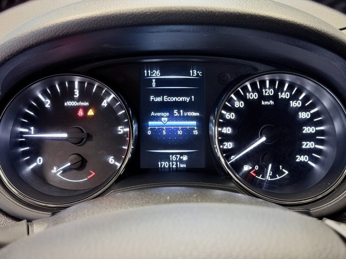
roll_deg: +0.1
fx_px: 480
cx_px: 173
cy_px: 130
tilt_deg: -22.2
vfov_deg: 30.3
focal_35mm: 48
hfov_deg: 39.7
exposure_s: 1/33
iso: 250
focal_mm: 6.76
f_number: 1.78
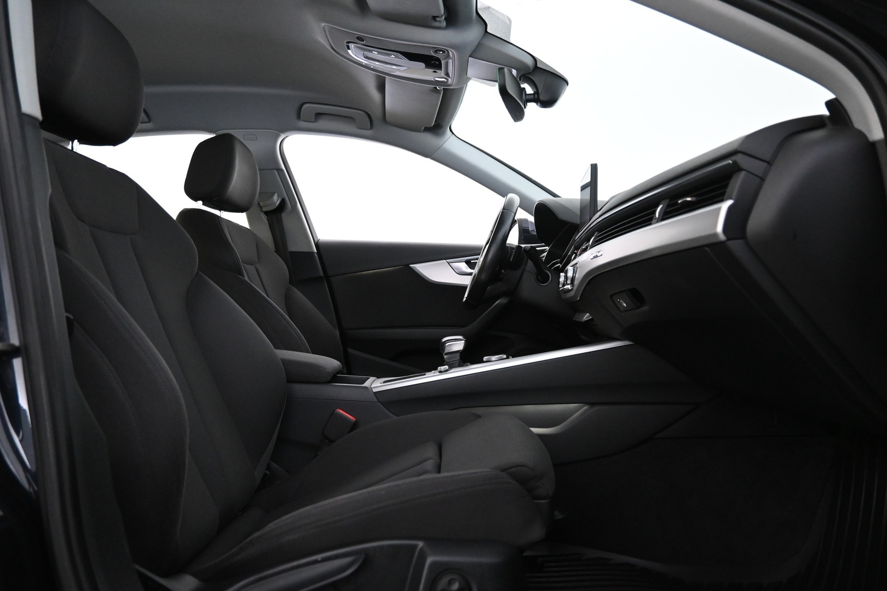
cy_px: 296
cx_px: 444
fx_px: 591
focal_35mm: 24
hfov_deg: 73.7
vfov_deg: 53.1
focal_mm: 16
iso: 2800
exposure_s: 1/25
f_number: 3.5
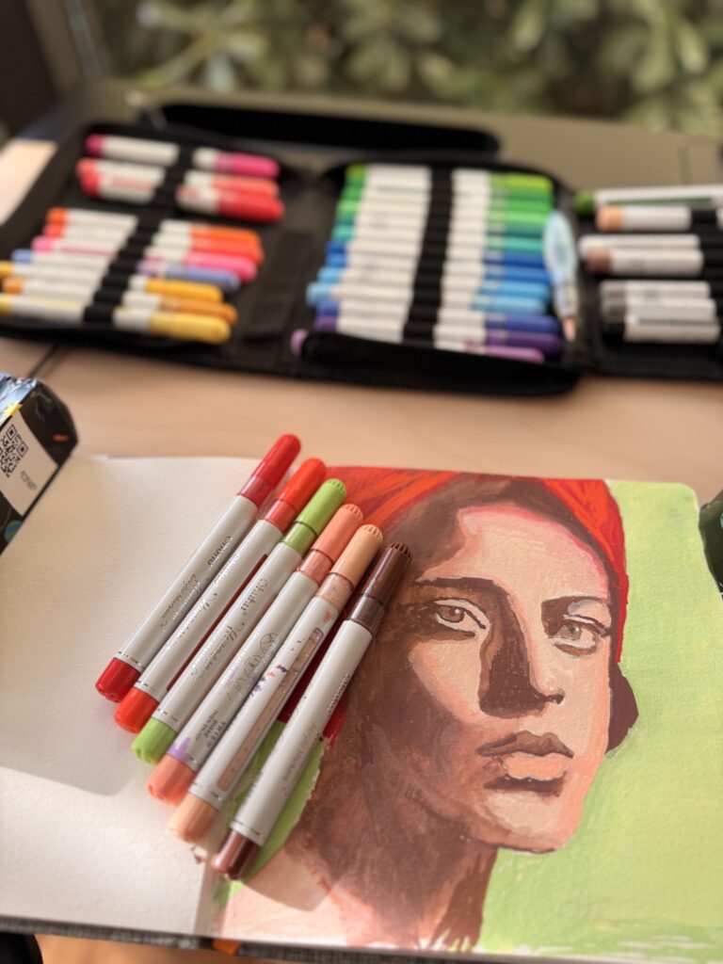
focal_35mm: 24
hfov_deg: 56.8
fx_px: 668
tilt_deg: -53.8
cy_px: 482
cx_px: 362
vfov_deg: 71.6
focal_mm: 6.76
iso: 80
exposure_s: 1/147
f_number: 1.78
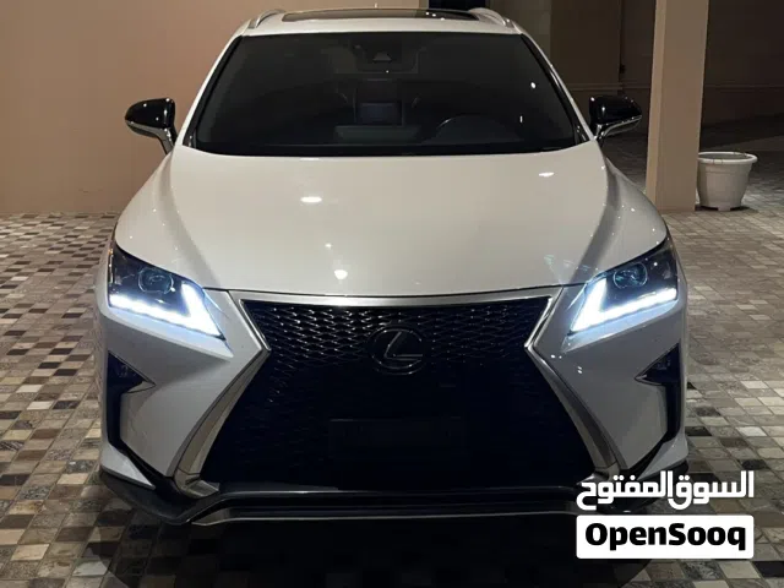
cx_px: 392
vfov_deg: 54.9
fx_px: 566
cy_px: 294
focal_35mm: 25
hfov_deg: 69.4
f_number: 1.6
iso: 125
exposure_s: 1/50
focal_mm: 5.1
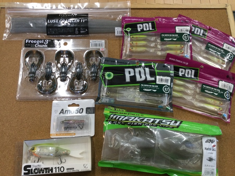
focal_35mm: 31
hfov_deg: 58.4
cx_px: 118
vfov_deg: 45.4
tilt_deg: -72.9
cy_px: 88
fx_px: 210
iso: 32
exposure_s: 1/30
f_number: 2.4
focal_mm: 3.3
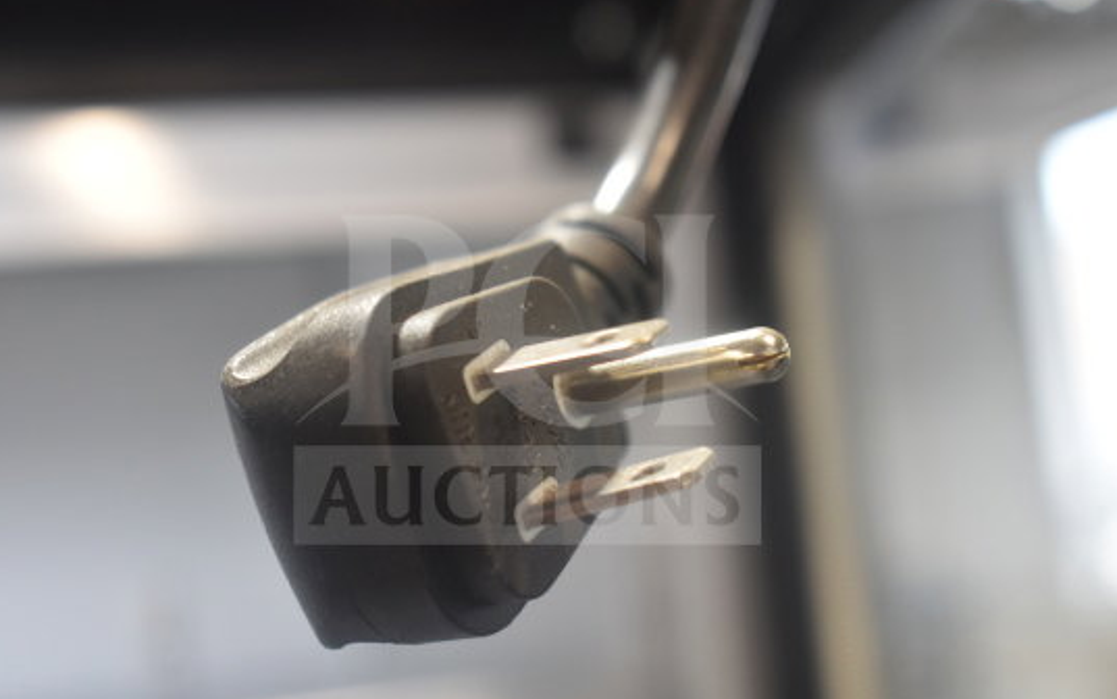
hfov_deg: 31.1
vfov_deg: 19.7
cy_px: 380
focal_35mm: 66
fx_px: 2010
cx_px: 526
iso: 640
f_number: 4.8
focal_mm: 38
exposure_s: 1/60
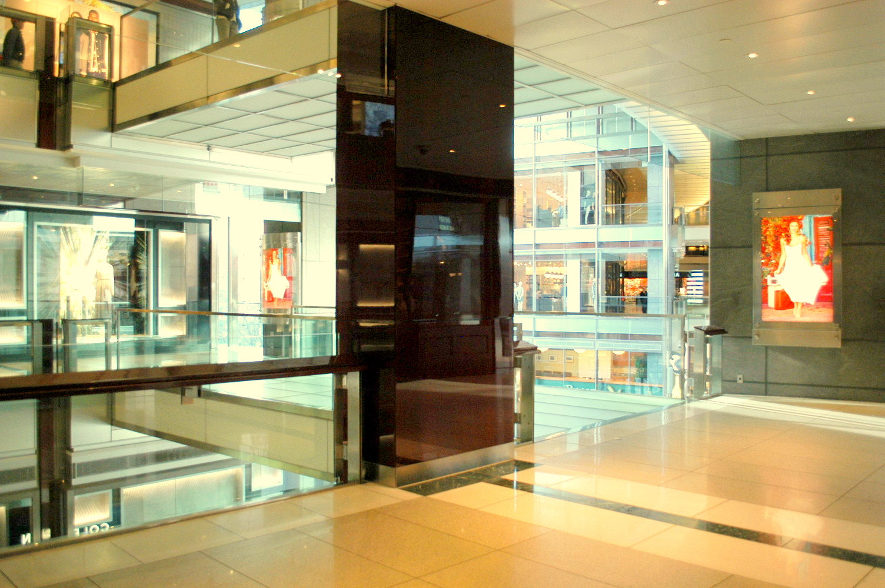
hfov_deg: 62.0
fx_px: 737
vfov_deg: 43.5
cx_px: 442
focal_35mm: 30
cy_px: 294
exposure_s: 1/60
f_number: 4.5
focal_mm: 20
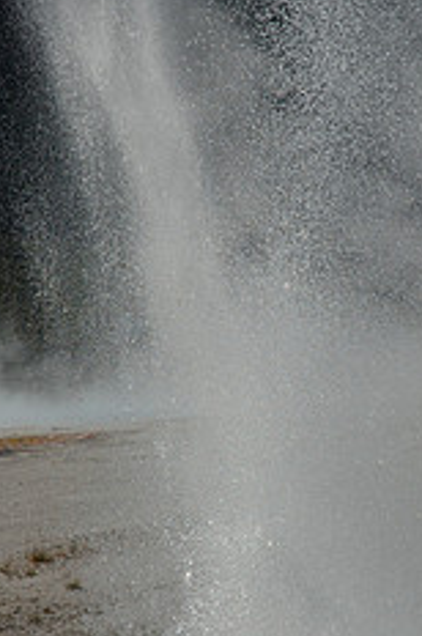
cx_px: 300
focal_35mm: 204
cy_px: 288
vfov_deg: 10.1
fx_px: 3597
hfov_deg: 6.7
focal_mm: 70
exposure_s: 1/320
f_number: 9
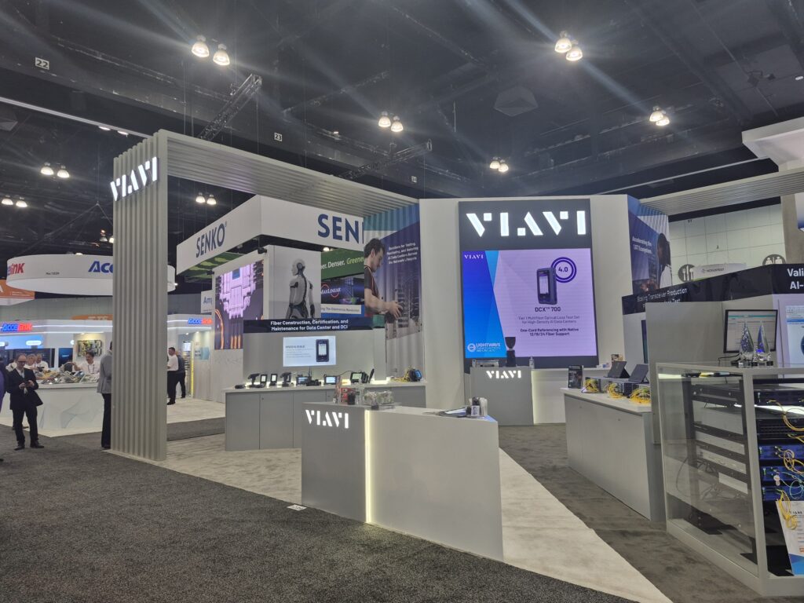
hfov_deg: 73.9
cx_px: 402
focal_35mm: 23
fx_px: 534
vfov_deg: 58.9
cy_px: 302
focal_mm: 5.4
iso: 100
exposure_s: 1/120
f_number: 1.8
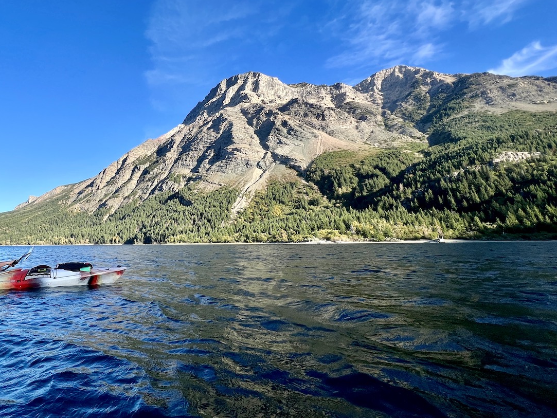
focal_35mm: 18
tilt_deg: +16.5
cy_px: 146
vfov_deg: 69.9
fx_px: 290
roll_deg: +2.8
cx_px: 176
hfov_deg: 84.1
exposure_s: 1/815
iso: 32
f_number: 1.8
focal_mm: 1.57
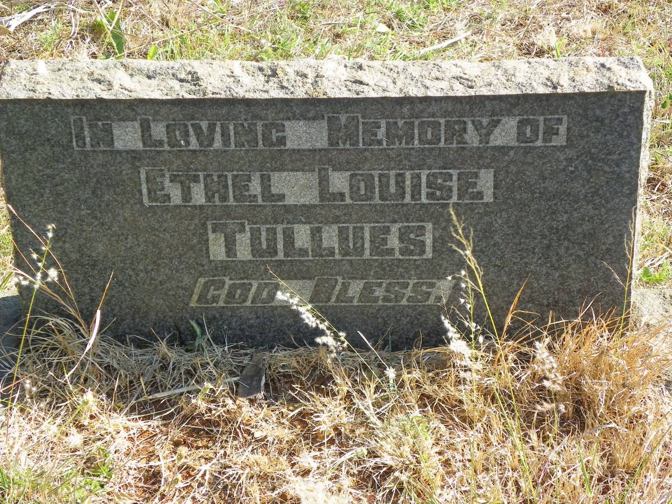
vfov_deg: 17.8
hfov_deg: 23.6
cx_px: 336
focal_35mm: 83
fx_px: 1611
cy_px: 252
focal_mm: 14.7
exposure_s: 1/125
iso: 64
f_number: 4
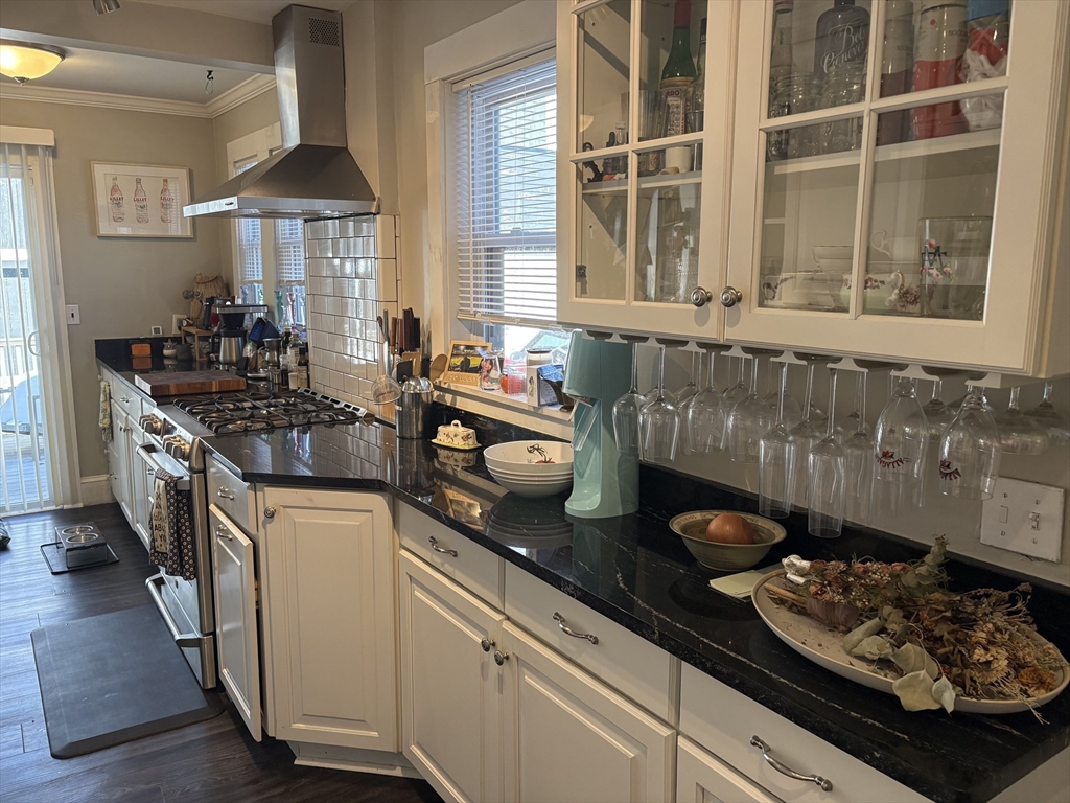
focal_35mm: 26
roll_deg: -0.3
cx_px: 535
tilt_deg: -10.1
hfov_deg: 67.3
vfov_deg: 53.1
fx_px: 804
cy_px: 402
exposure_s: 1/120
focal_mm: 5.96
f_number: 1.6
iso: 160
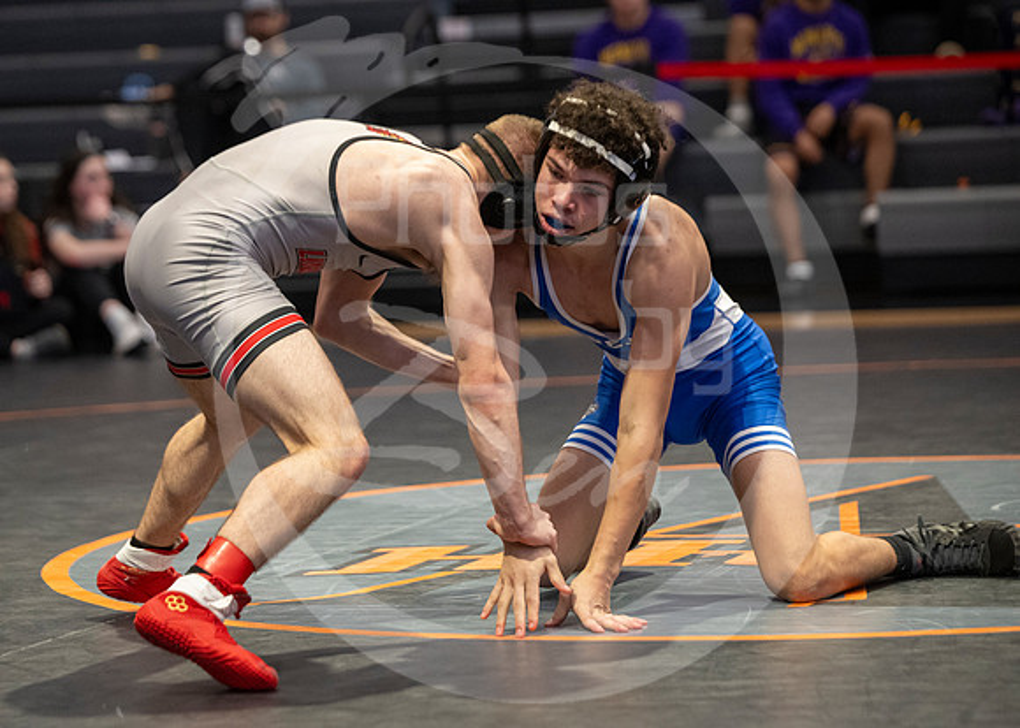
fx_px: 4172
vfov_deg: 10.0
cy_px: 455
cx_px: 337
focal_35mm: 144
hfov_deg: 13.9
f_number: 2.8
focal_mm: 110
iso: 3200
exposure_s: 1/1000
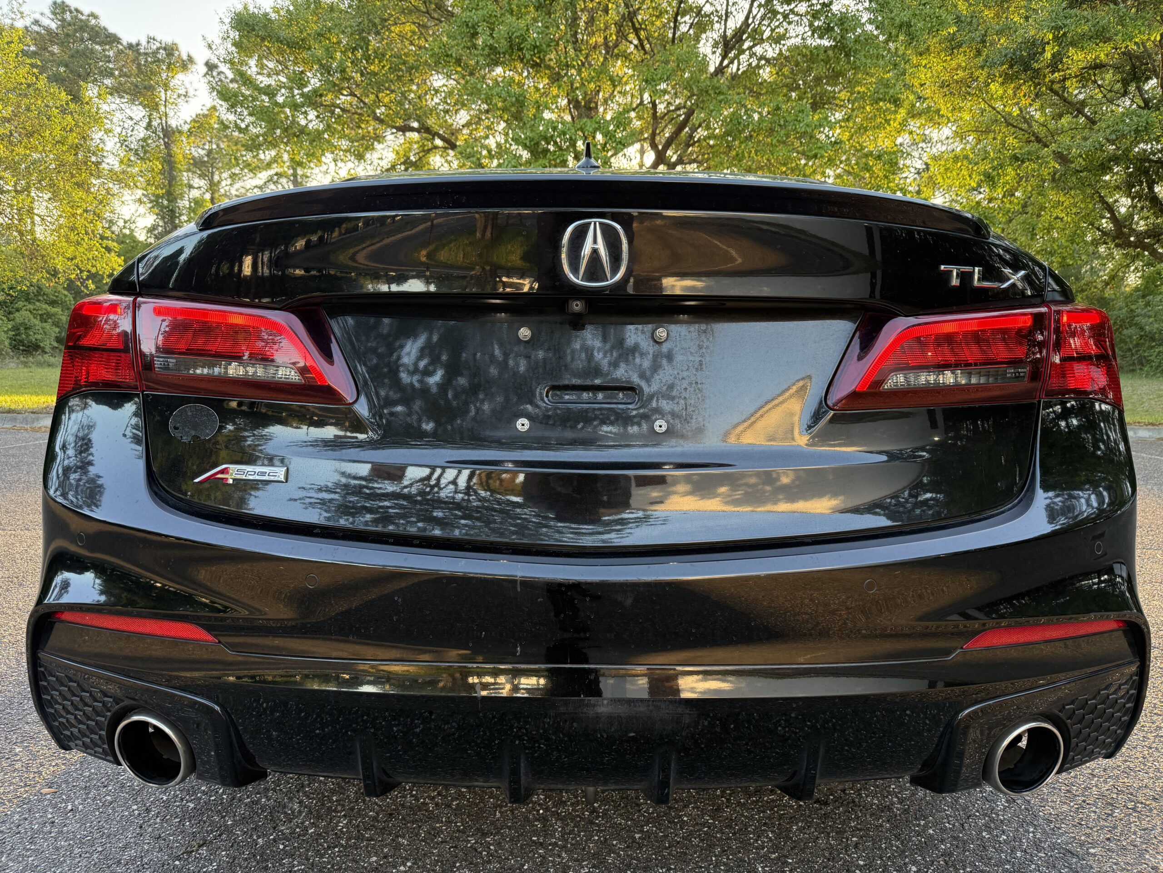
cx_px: 582
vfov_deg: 56.8
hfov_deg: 71.6
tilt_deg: -4.9
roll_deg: -0.1
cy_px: 436
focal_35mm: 24
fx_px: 806
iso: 200
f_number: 1.78
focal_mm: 6.76
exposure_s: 1/176
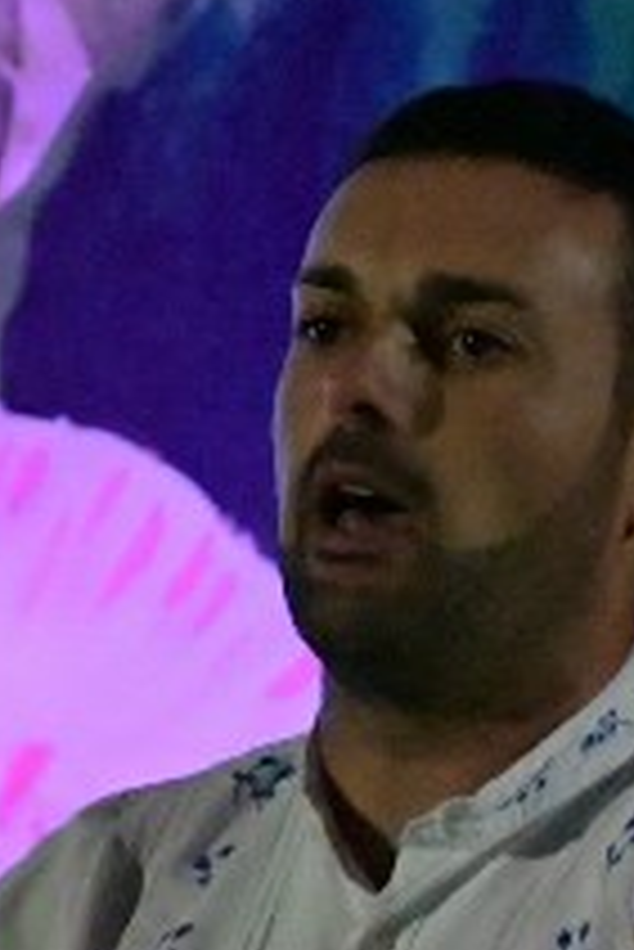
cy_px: 1369
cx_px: 517
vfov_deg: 1.1
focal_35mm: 1961
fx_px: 51714
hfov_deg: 0.7
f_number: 6
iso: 12800
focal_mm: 270
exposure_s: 1/250
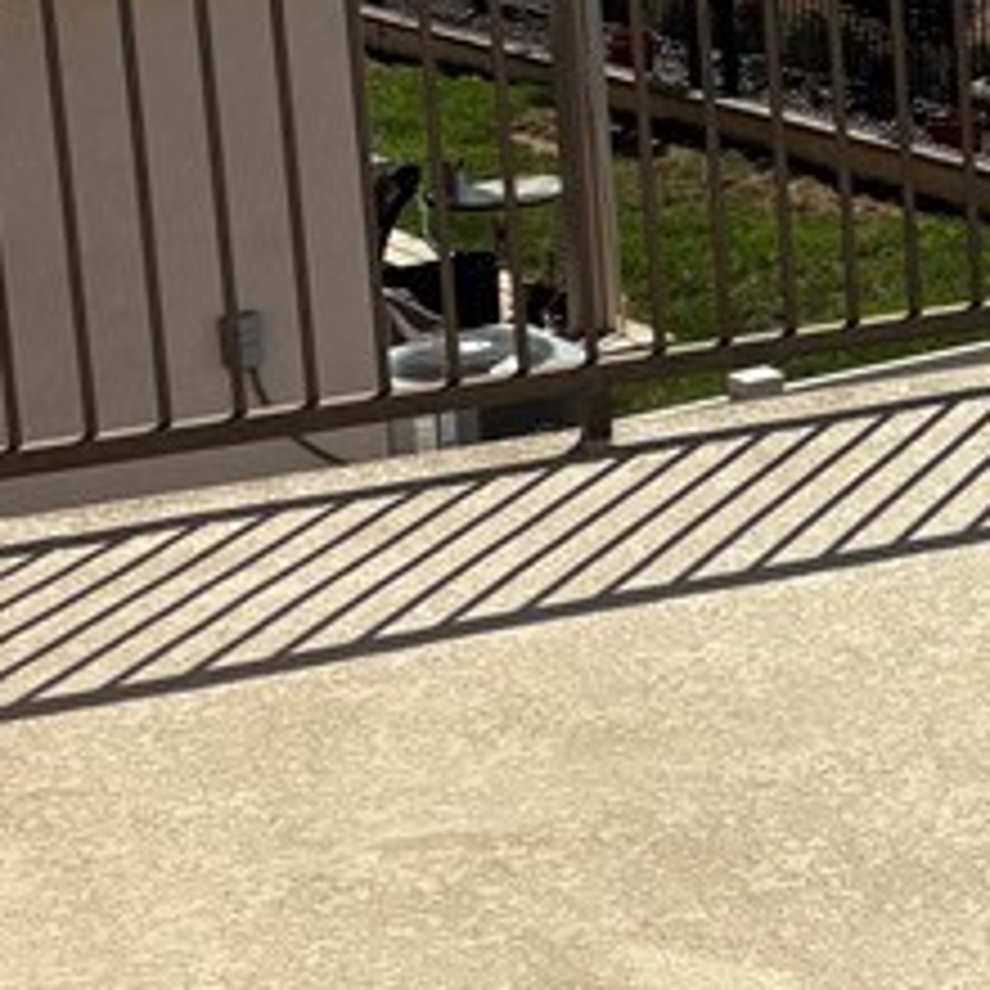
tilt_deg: -5.5
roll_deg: +0.9
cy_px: -86
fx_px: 3462
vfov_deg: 15.8
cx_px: 1084
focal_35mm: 107
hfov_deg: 15.8
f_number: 1.6
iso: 50
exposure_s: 1/8850
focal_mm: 5.96
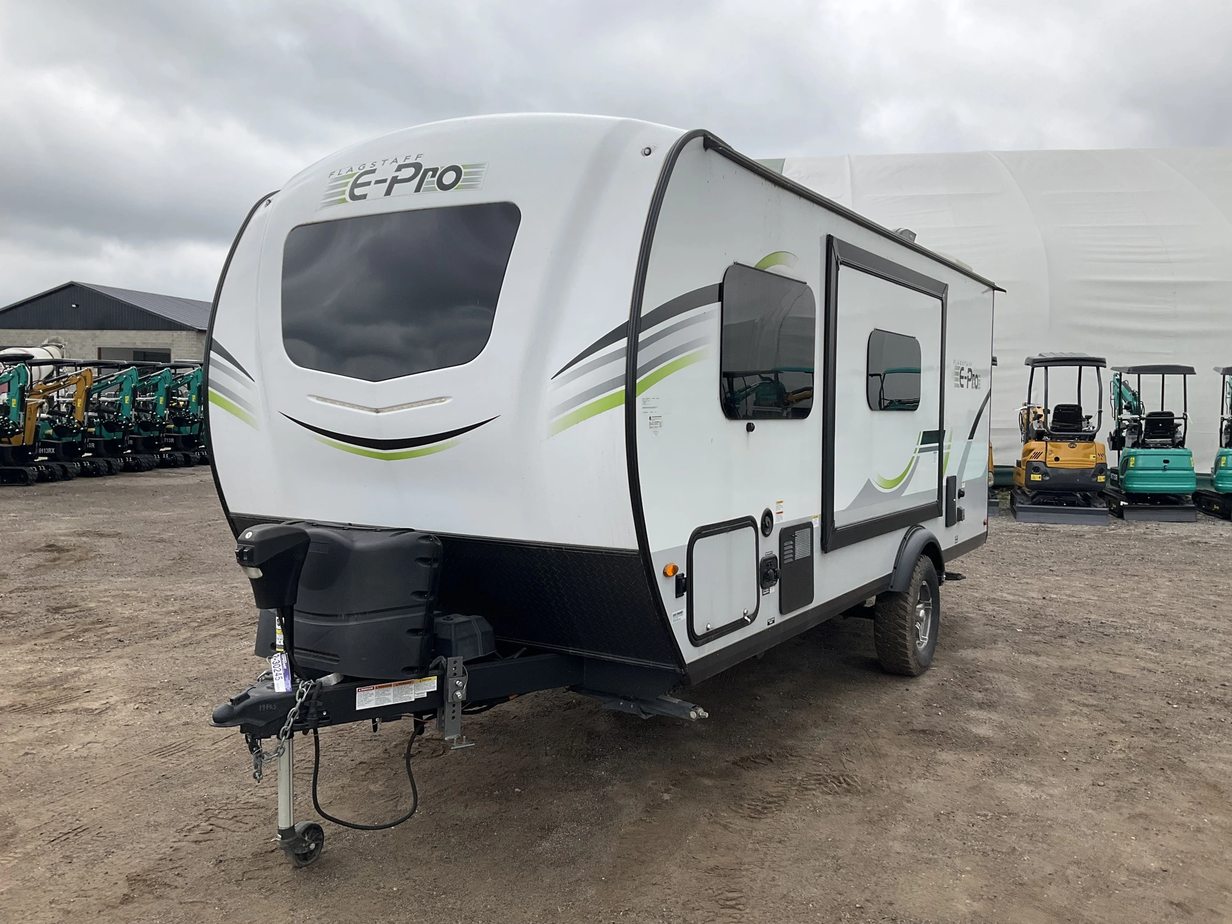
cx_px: 616
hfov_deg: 61.7
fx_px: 1032
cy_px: 462
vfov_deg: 48.2
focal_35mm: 29
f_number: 1.8
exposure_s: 1/912
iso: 25
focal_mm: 3
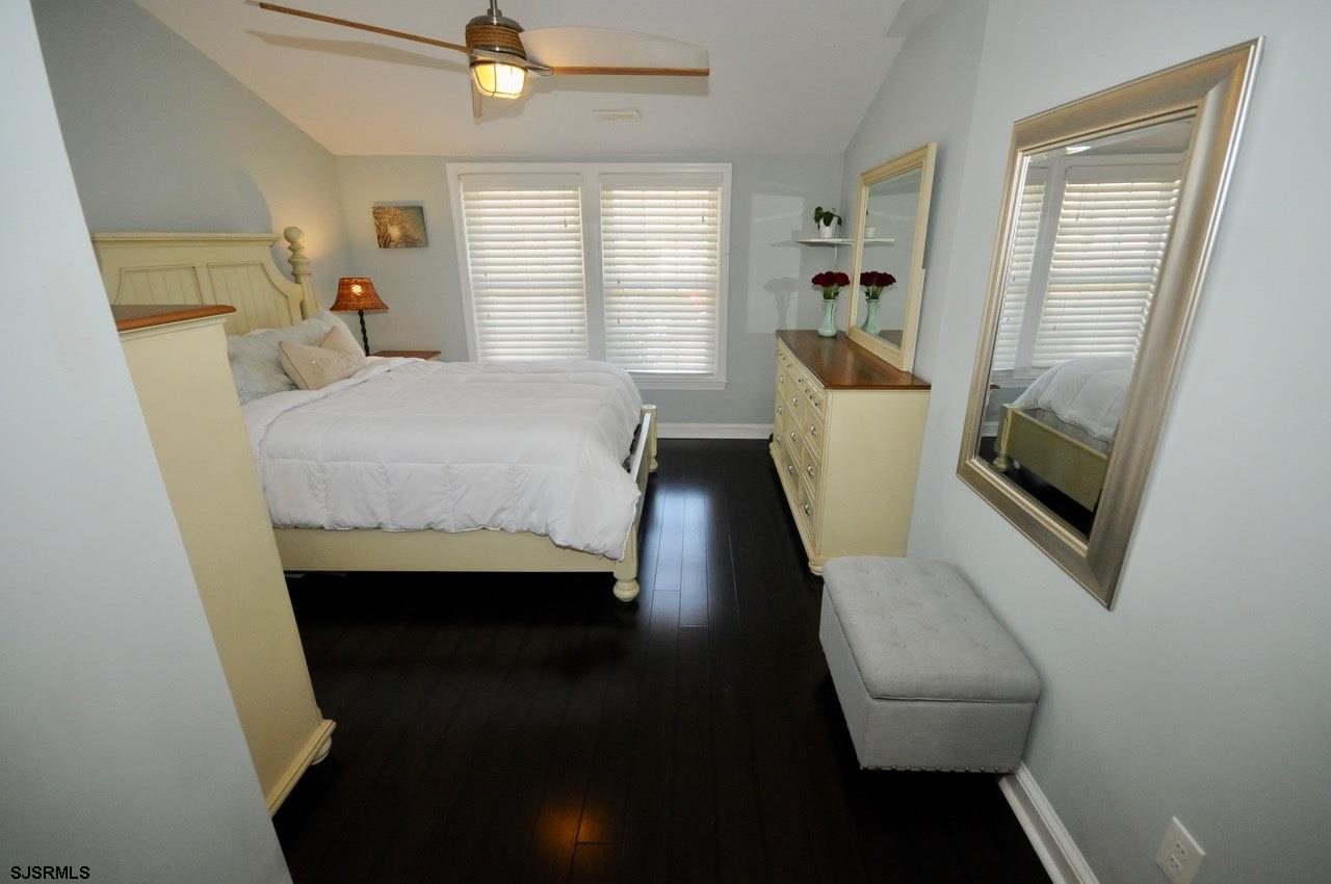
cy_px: 442
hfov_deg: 100.5
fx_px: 554
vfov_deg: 77.2
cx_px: 666
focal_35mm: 15
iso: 1000
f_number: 7.1
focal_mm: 10
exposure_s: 1/60
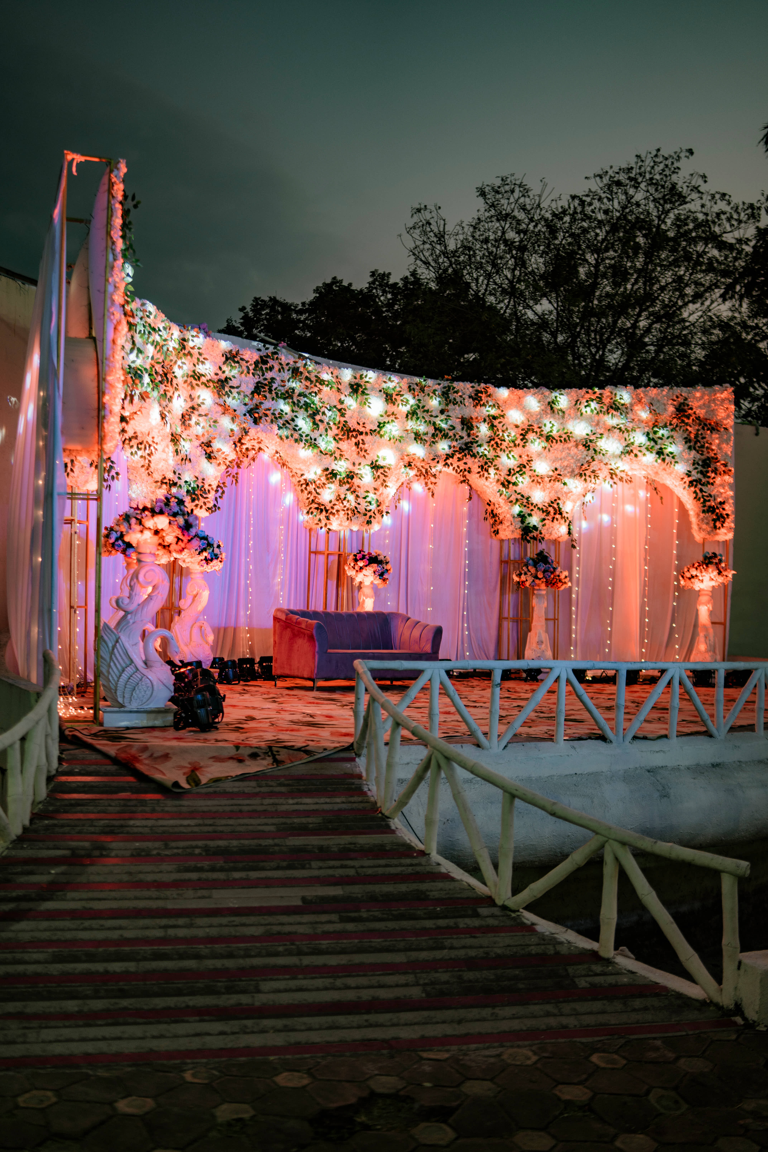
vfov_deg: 54.4
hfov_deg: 37.9
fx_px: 1120
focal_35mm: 35
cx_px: 384
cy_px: 576
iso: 125
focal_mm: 35
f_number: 1.4
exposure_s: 1/320
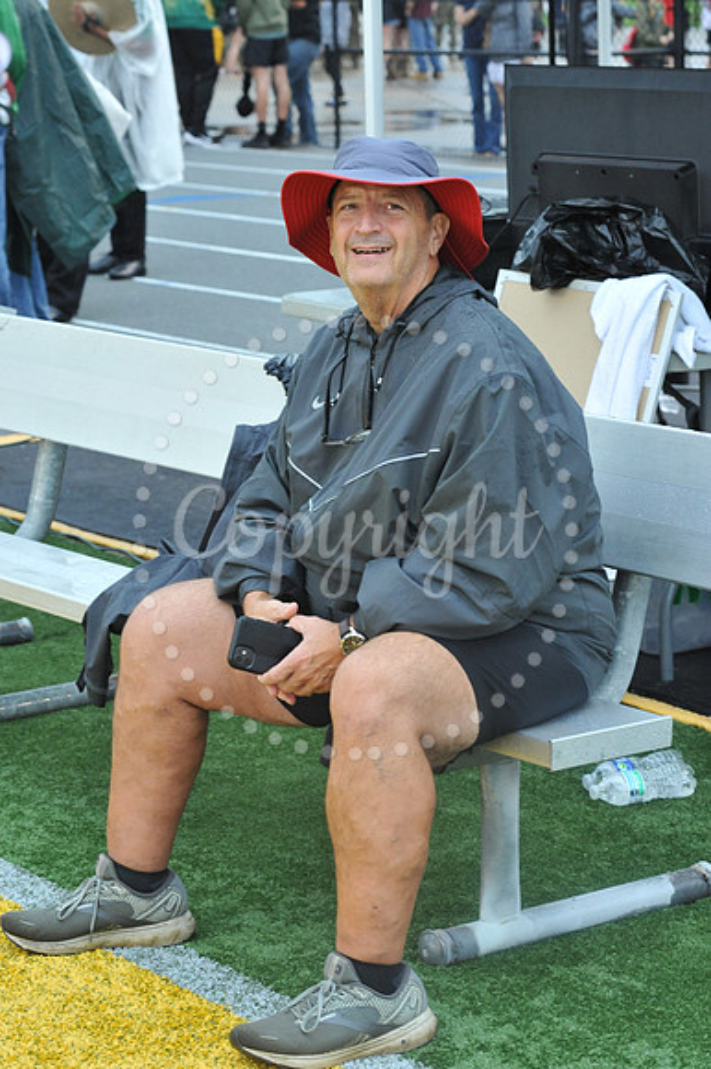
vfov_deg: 20.4
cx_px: 356
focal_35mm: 100
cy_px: 534
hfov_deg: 13.7
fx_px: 2966
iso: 2500
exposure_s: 1/80
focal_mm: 100
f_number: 9
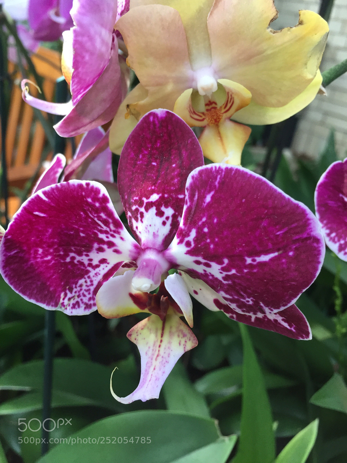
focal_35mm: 29
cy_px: 232
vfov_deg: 61.7
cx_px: 174
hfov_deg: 48.2
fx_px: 388
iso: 50
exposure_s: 1/30
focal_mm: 4.15
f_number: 2.2
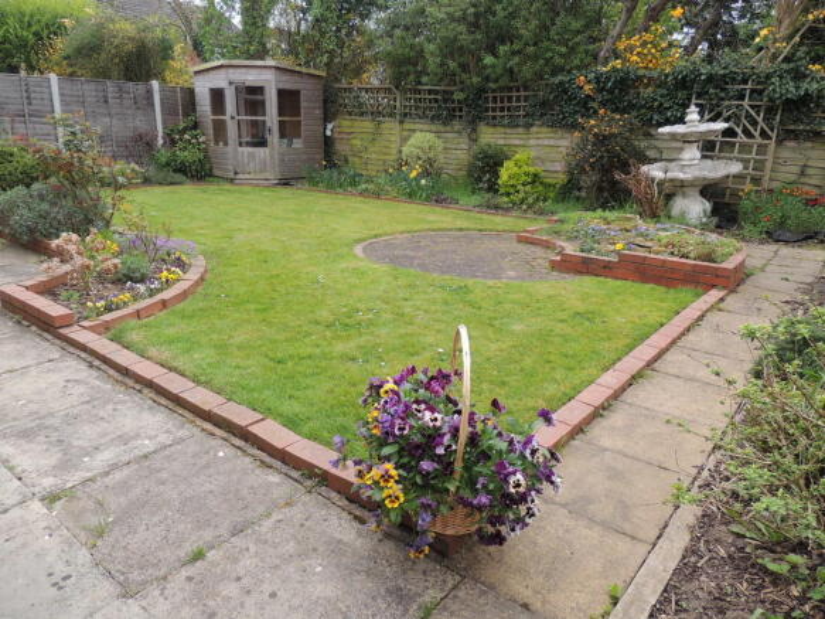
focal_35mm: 24
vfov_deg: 56.8
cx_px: 412
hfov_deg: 71.6
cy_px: 310
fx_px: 572
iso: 100
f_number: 3
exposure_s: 1/320
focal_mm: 4.3
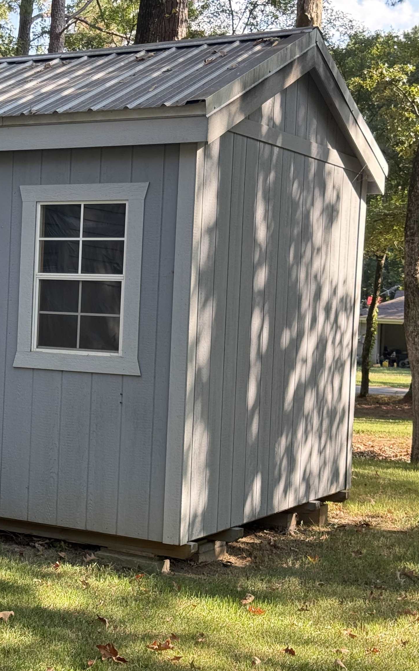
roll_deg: -1.8
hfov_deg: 18.5
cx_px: -25
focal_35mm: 68
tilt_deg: -2.4
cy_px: 336
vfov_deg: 30.2
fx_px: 1242
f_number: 1.78
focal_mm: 6.76
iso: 100
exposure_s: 1/458
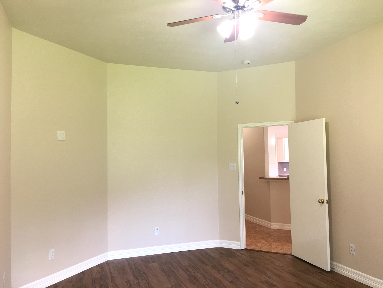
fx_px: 321
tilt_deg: +3.6
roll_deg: +0.4
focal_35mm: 29
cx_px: 192
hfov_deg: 61.7
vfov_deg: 48.2
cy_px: 144
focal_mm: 4.15
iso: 25
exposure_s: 1/15
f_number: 2.2
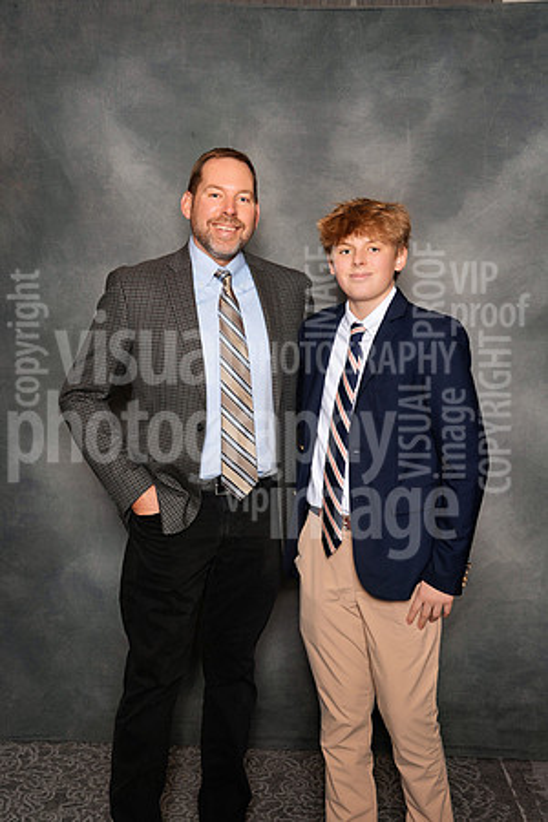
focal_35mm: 51
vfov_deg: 38.9
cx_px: 274
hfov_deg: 26.5
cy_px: 411
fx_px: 1164
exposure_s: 1/80
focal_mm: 34
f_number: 6.3
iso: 100
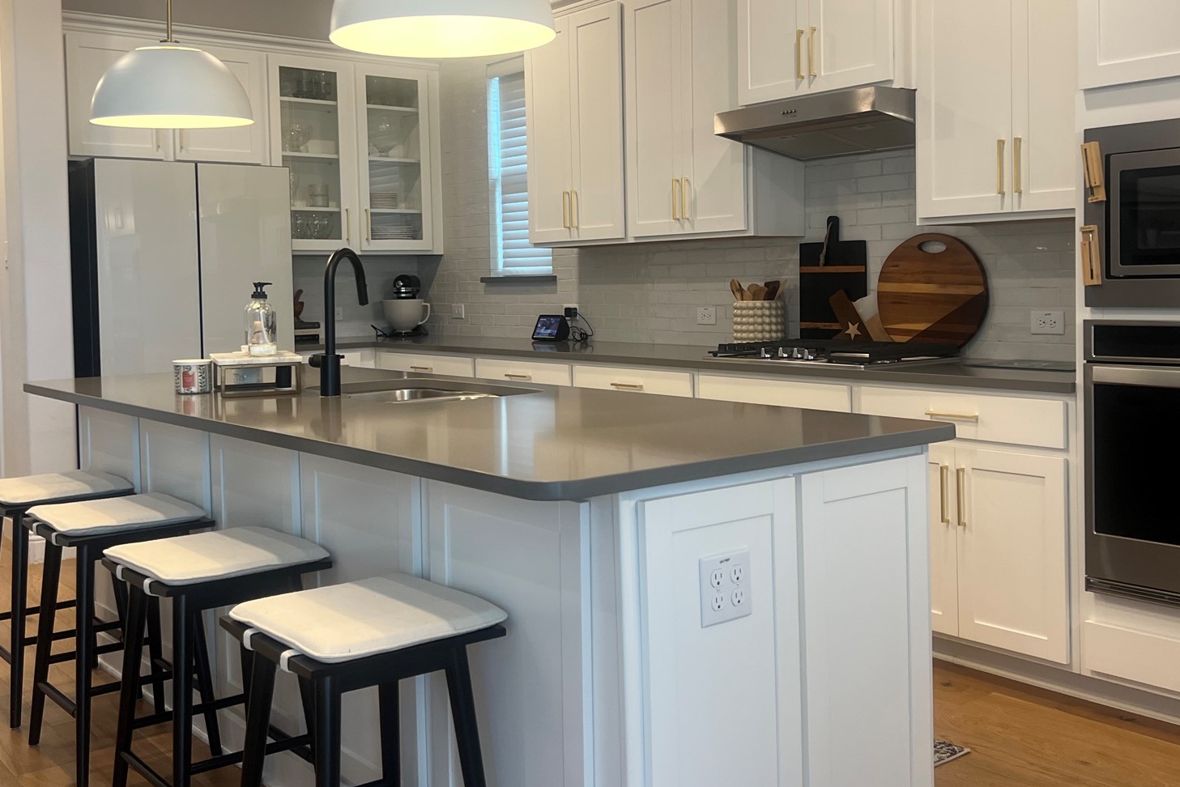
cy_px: 303
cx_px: 605
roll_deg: +0.6
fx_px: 1246
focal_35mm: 38
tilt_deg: -1.6
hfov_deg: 50.7
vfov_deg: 34.9
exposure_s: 1/120
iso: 125
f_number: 1.5
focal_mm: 5.7
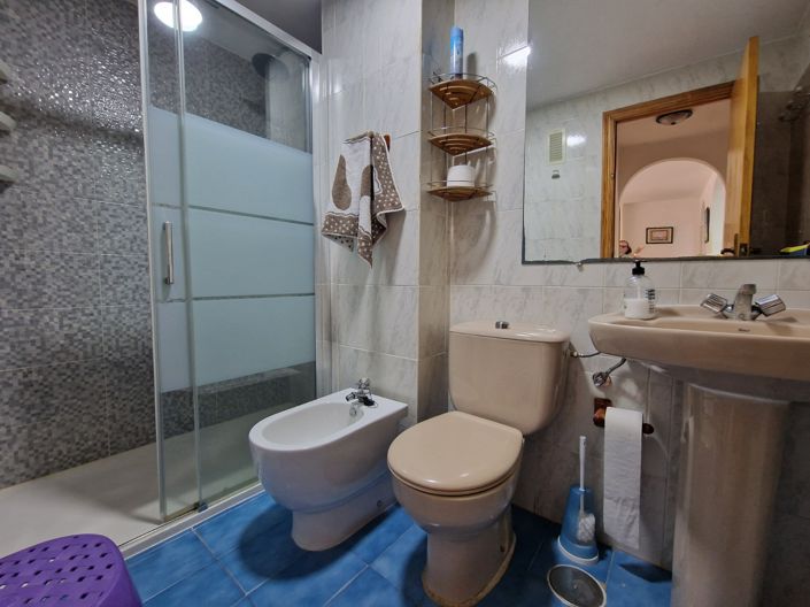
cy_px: 304
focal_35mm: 13
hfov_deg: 106.2
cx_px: 405
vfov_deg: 89.9
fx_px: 304
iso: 250
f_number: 2.2
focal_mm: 2.2
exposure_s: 1/50
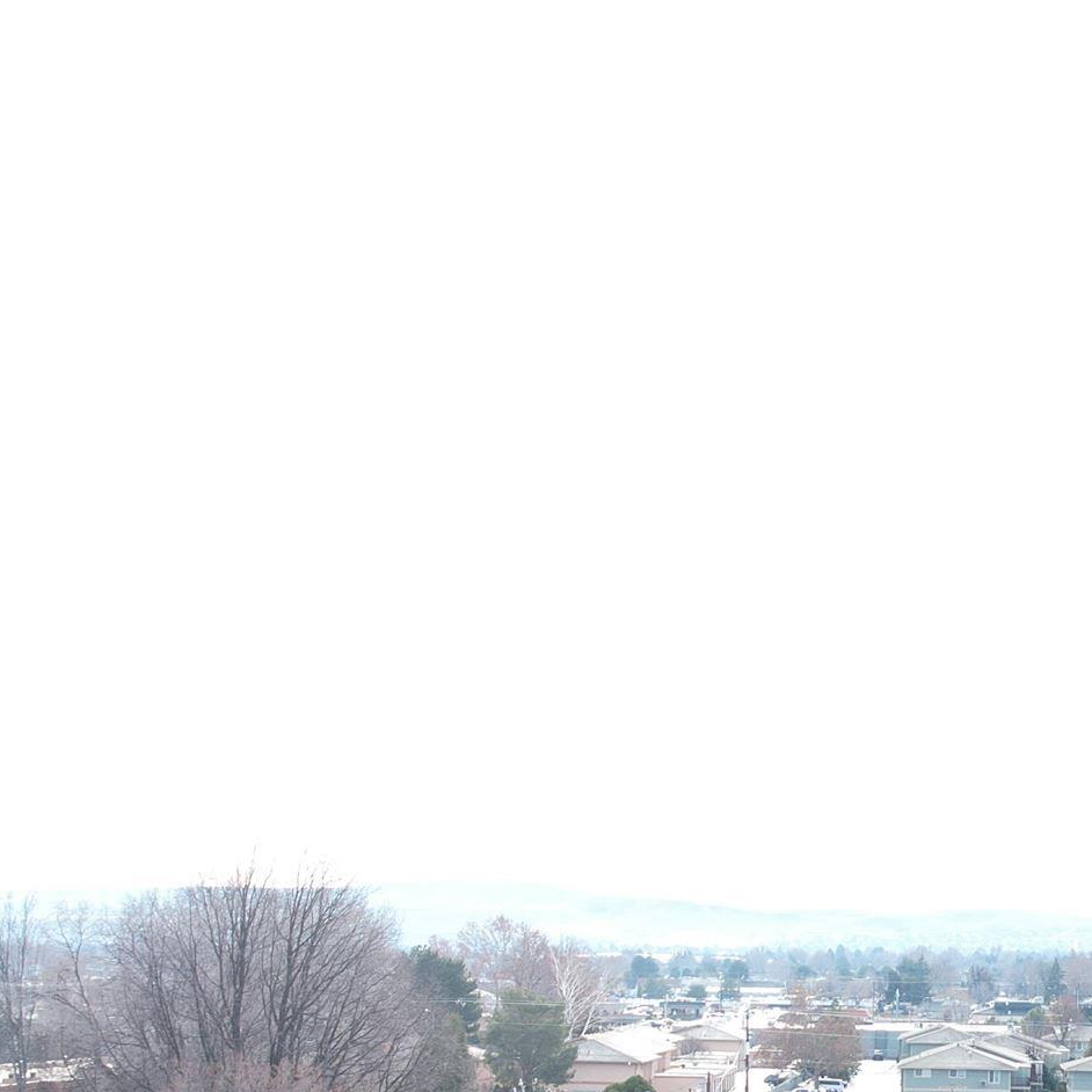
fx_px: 2177
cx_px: 1022
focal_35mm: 61
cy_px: 964
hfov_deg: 27.0
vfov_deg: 27.2
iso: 100
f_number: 2.8
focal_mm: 8.38
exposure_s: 1/320
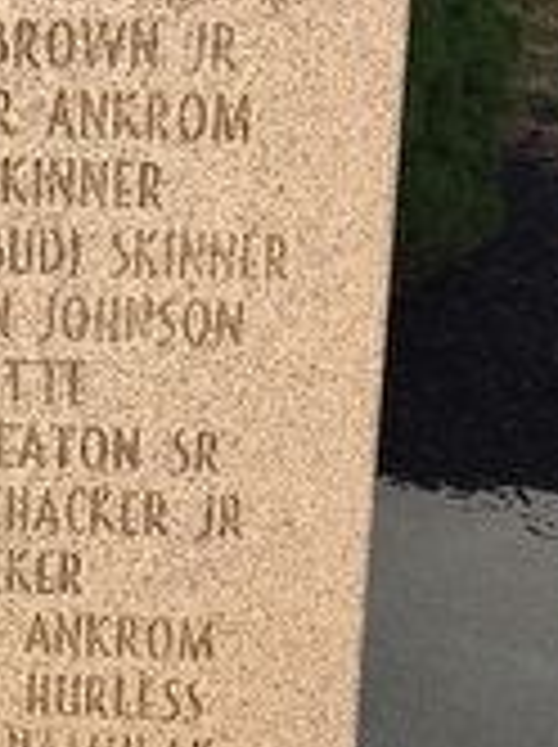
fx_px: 2392
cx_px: -256
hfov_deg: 12.7
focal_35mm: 111
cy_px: 99
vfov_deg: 17.5
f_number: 1.8
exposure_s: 1/349
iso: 100
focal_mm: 5.56
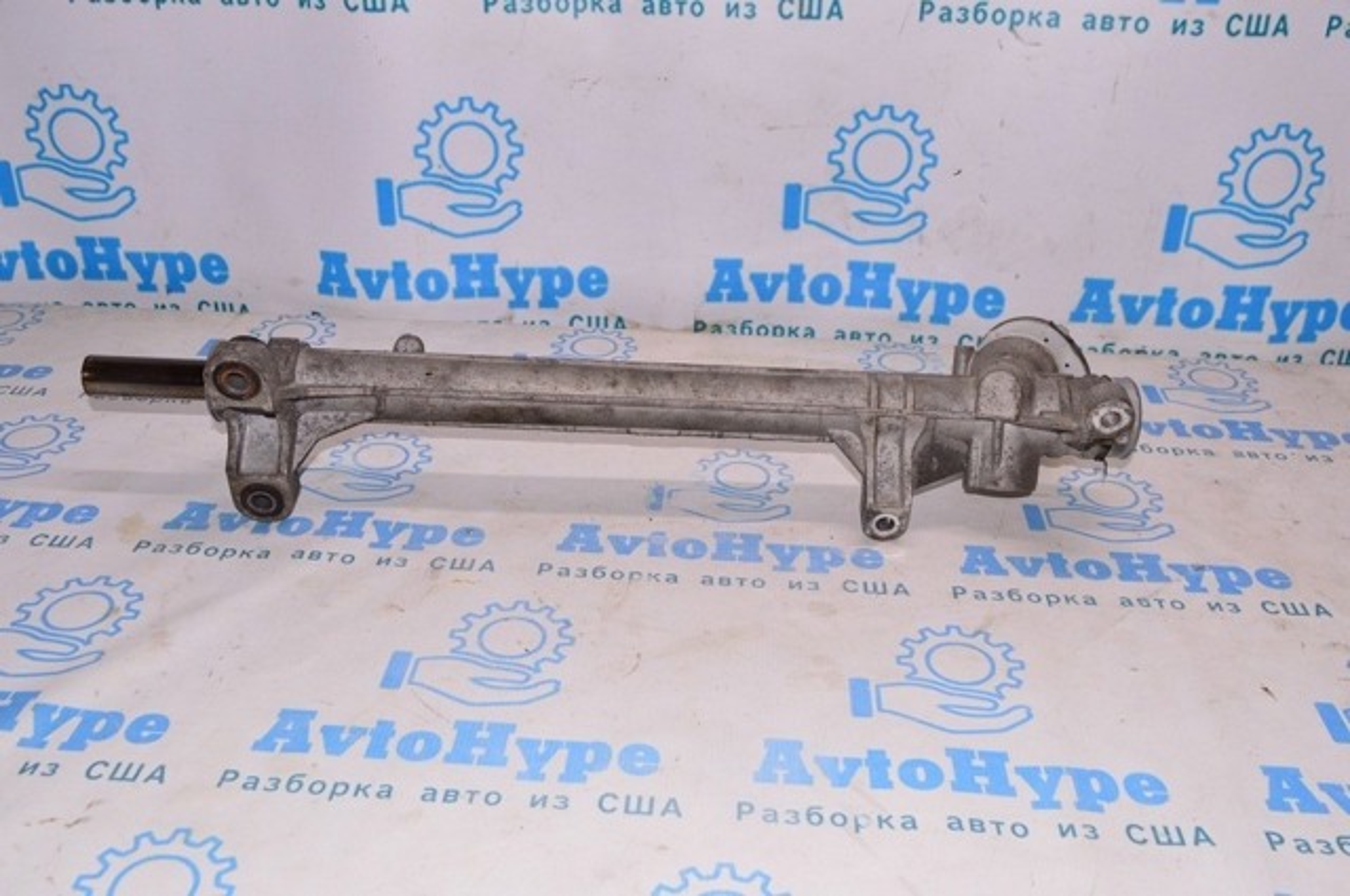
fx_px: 1348
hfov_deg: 53.2
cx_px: 675
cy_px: 448
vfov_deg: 36.8
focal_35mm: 36
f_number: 8
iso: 1600
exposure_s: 1/200
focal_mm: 24
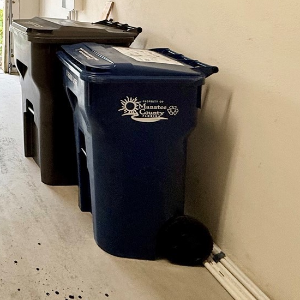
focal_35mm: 36
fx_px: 353
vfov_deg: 39.5
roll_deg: -1.3
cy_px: -13
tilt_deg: -2.9
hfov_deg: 35.3
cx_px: -68
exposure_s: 1/120
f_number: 2.2
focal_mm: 2.22
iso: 80
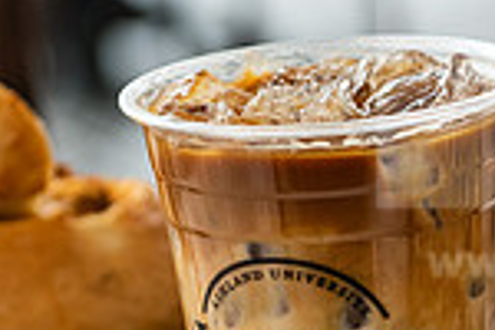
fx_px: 3726
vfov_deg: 5.1
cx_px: 277
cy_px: 332
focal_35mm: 271
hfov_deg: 7.6
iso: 640
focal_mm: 70
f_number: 4
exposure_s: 1/200
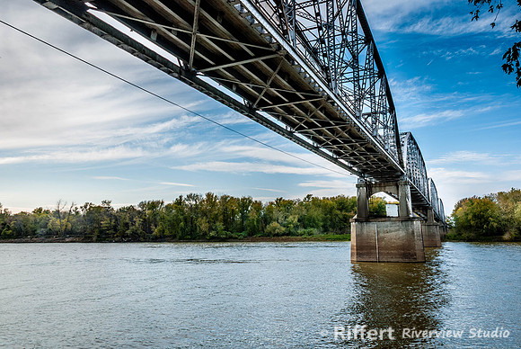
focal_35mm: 29
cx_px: 260
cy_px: 174
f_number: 6.3
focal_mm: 18
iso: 100
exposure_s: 1/125
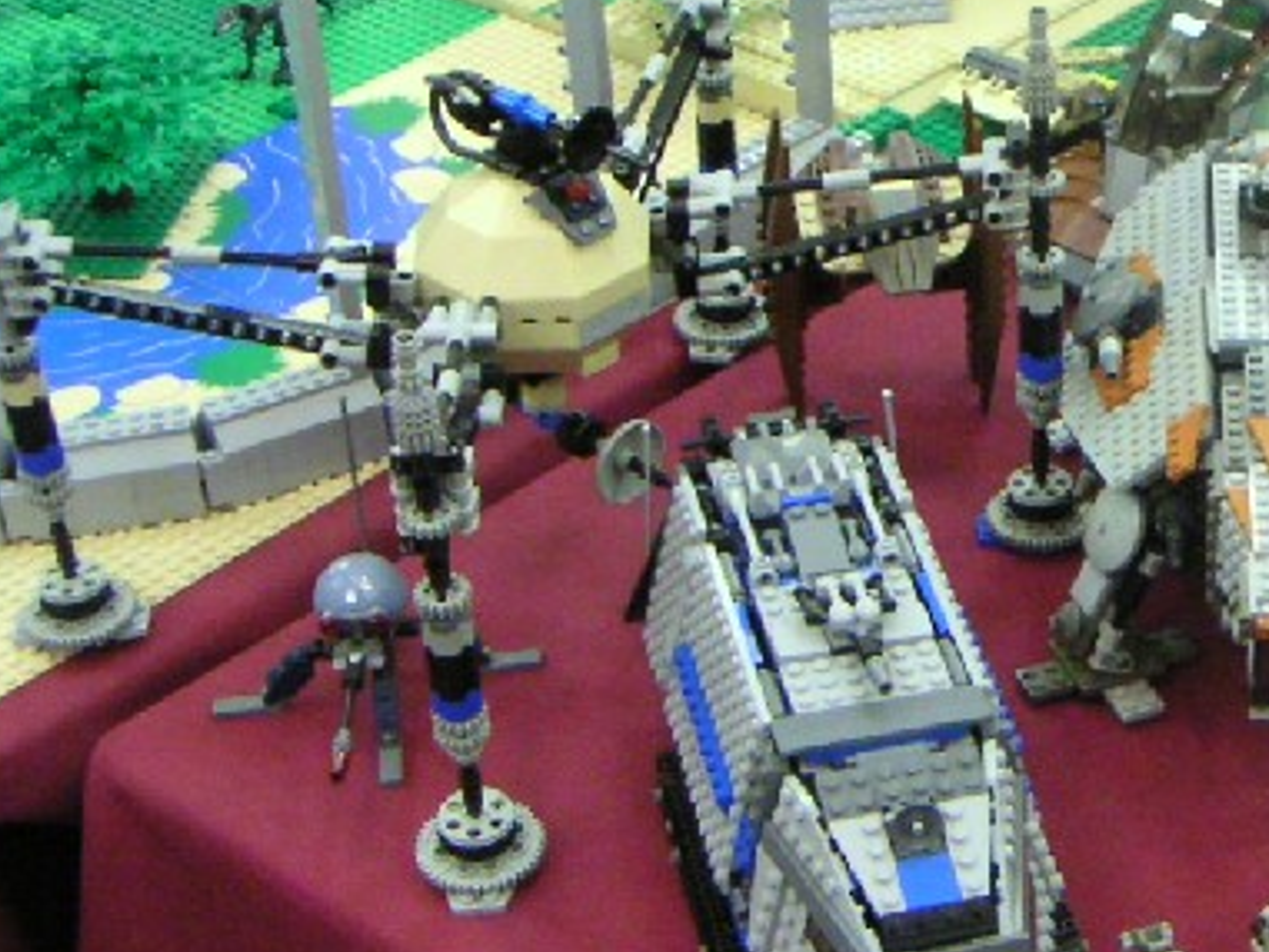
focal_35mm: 84
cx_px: 1282
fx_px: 3080
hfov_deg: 22.4
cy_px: 419
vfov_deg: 17.6
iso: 400
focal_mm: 5.3
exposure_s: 1/15
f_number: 2.9
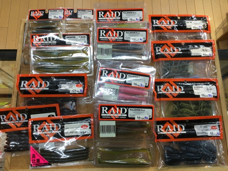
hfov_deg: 58.4
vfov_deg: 45.4
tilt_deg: -75.6
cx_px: 114
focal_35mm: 31
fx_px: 204
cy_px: 86
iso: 25
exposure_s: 1/40
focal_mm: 3.3
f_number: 2.4
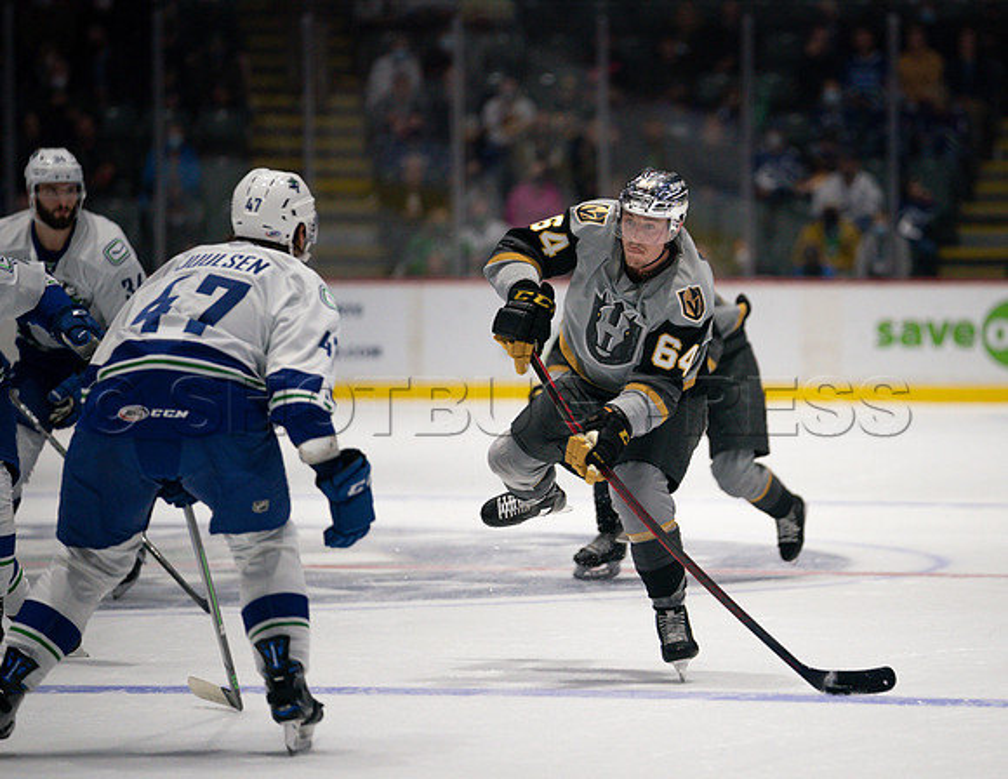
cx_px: 655
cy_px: 368
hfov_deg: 8.3
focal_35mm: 236
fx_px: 6940
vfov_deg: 6.4
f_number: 2.8
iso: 2000
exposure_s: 1/1250
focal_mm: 187
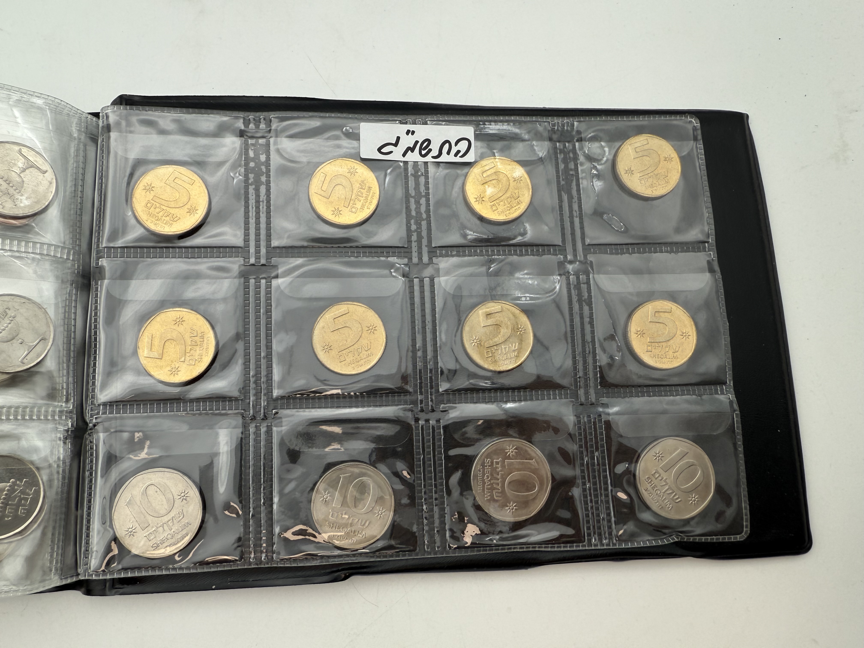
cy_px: 324
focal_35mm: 24
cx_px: 432
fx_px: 599
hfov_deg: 71.6
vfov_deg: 56.8
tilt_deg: -79.9
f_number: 2.2
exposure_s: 1/177
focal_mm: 2.22
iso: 40
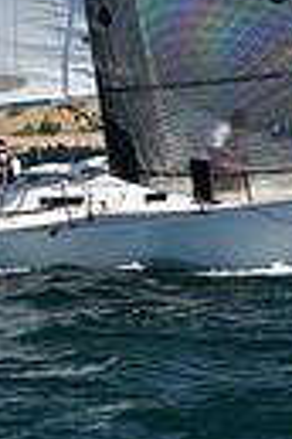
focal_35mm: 314
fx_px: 3820
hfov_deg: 4.4
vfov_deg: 6.5
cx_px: 185
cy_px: -238
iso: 250
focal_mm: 70
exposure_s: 1/800
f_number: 5.6
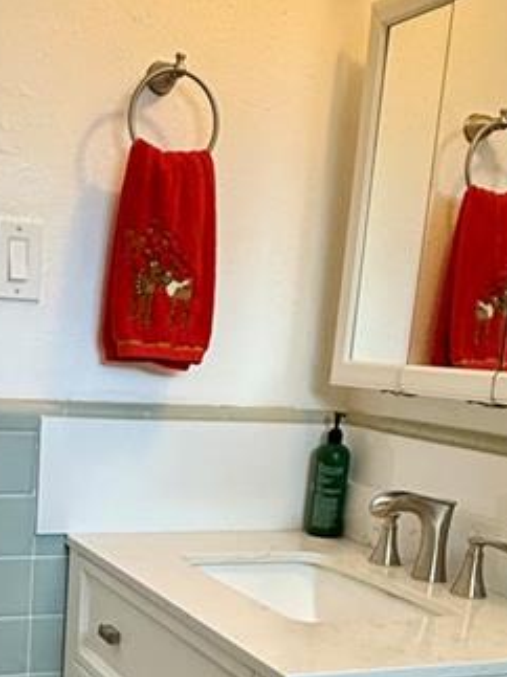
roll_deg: -4.5
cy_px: 616
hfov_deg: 27.5
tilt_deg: -15.7
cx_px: 107
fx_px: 1016
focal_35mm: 52
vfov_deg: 34.6
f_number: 2.2
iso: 250
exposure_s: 1/60
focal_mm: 2.22
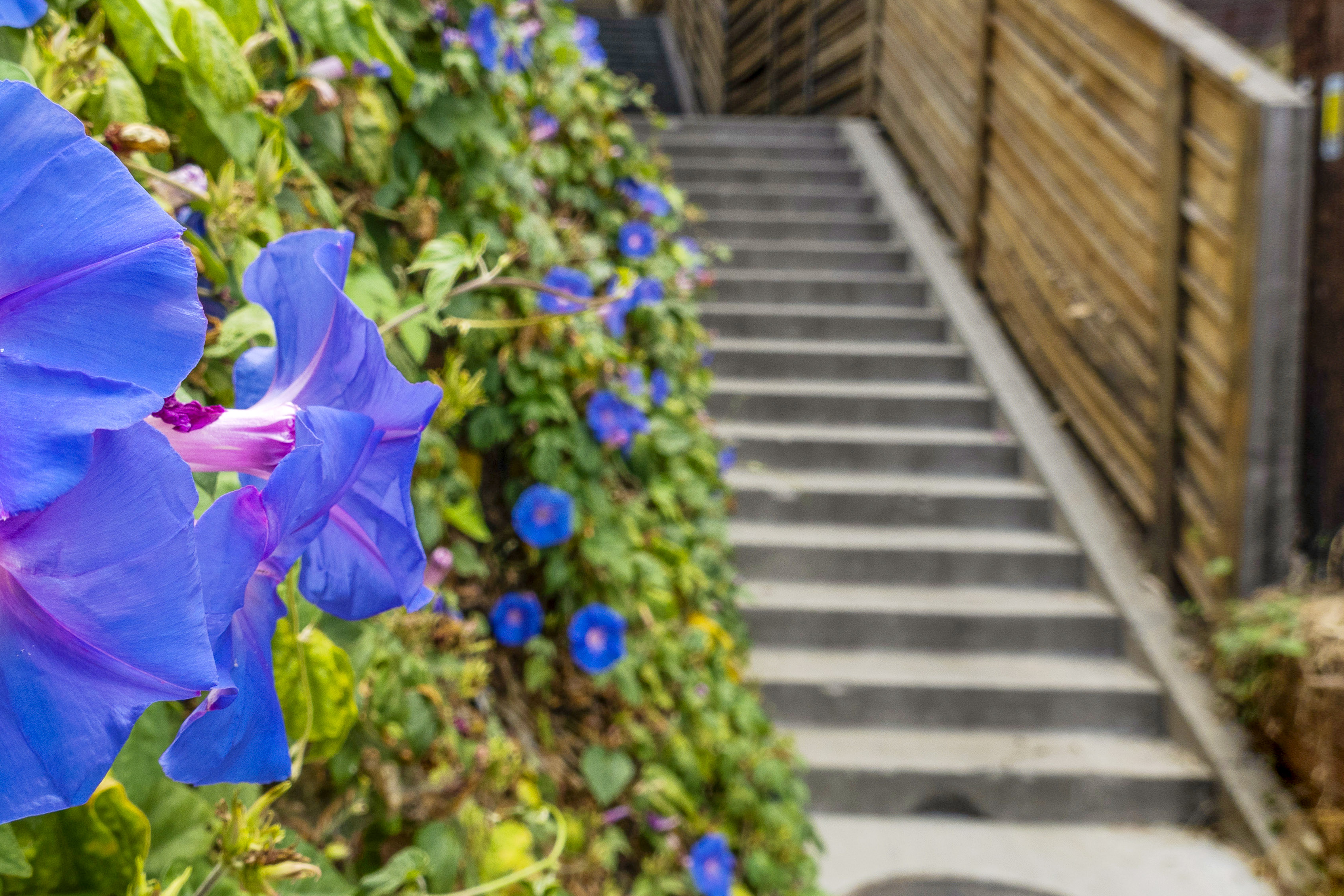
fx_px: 1419
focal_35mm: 38
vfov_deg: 34.9
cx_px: 454
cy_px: 364
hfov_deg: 49.9
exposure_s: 1/200
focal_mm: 9
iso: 100
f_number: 4
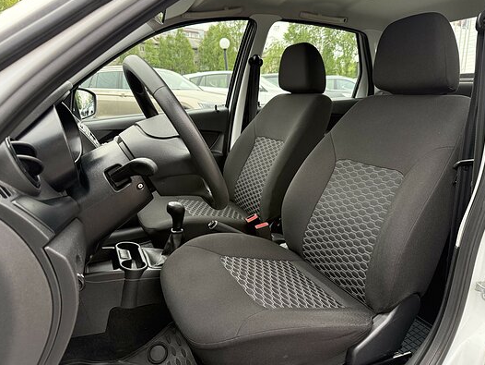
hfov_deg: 69.4
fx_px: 350
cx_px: 250
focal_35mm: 25
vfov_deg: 54.9
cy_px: 185
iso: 200
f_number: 1.78
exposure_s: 1/212
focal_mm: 6.76
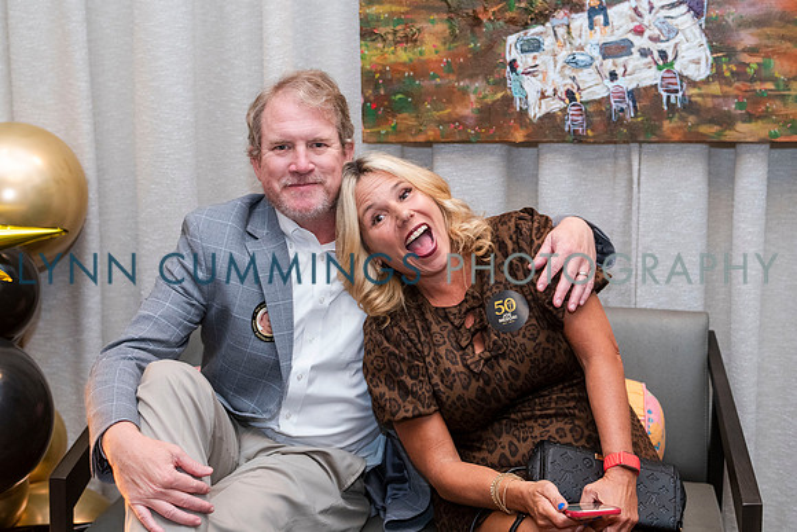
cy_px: 264
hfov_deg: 32.8
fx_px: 1354
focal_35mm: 61
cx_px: 400
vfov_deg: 22.2
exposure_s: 1/125
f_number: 4
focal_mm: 58
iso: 1250
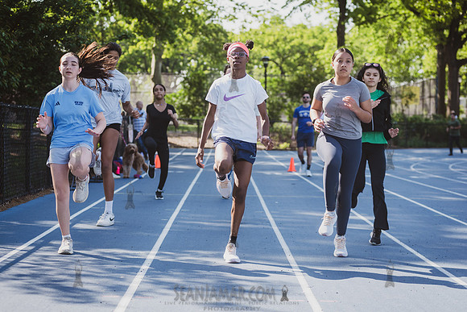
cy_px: 156
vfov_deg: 16.4
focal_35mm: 83
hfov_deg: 24.4
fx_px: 1080
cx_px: 239
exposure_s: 1/1000
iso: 400
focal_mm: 80
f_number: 4
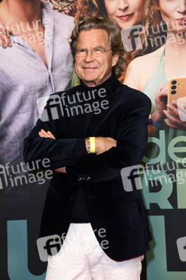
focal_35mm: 92
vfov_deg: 22.2
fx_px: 714
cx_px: 93
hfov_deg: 14.8
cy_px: 140
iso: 1600
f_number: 5.6
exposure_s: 1/250
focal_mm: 92
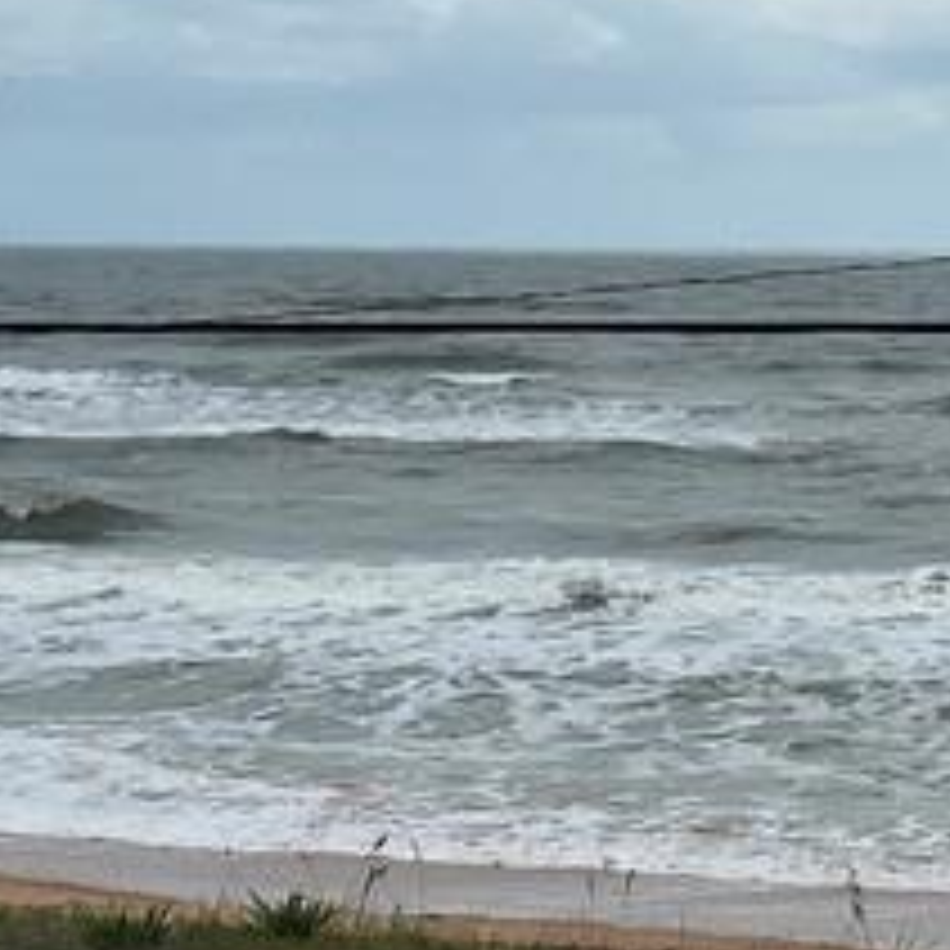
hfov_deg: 11.3
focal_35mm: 154
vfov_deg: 11.2
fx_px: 4782
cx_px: 824
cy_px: -104
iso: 12
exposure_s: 1/873
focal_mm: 6.3
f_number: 1.7
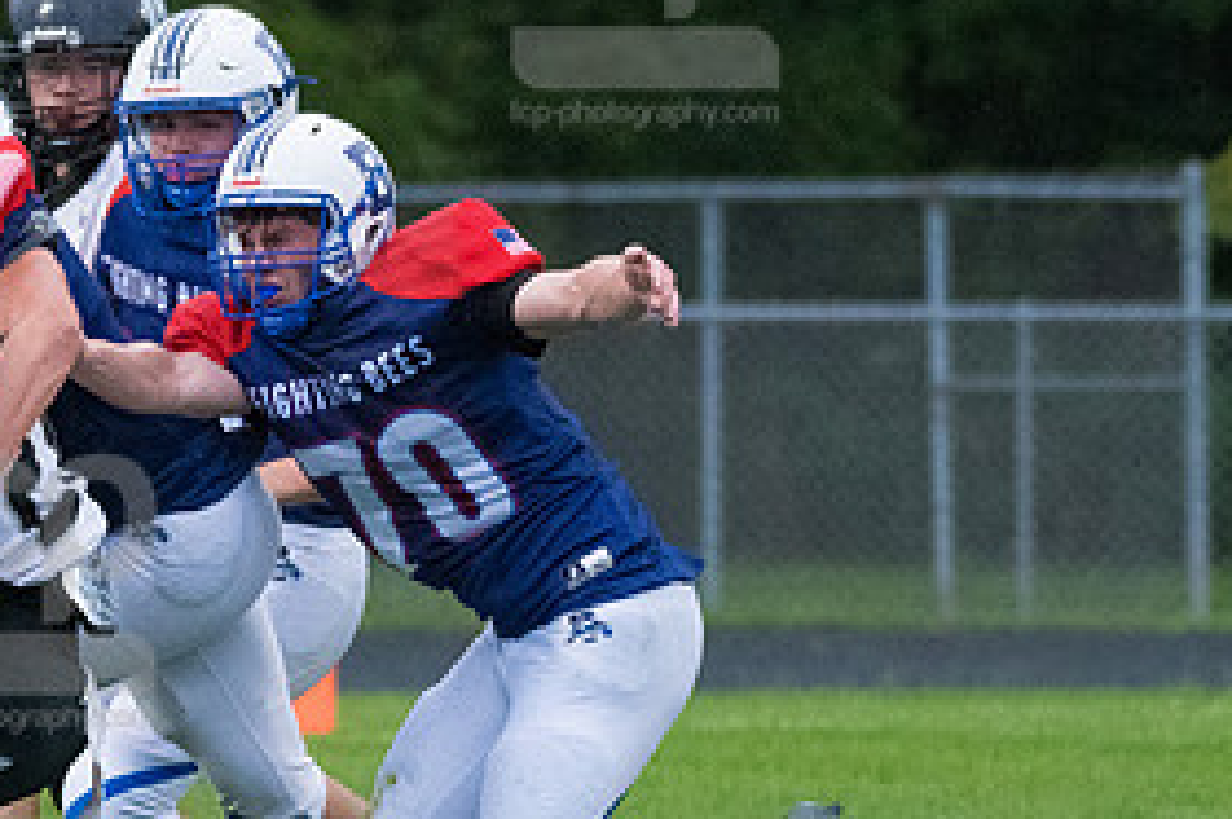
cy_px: 577
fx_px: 25534
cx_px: 22
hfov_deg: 2.8
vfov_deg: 1.8
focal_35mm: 747
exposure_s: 1/2000
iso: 6400
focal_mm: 240
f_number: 5.6
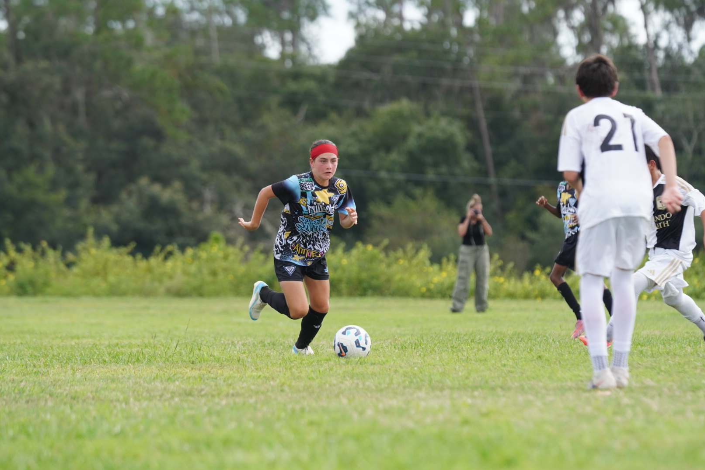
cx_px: 353
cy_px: 235
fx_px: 5895
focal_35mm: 301
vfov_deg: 4.6
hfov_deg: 6.8
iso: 500
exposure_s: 1/2000
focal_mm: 200
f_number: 4
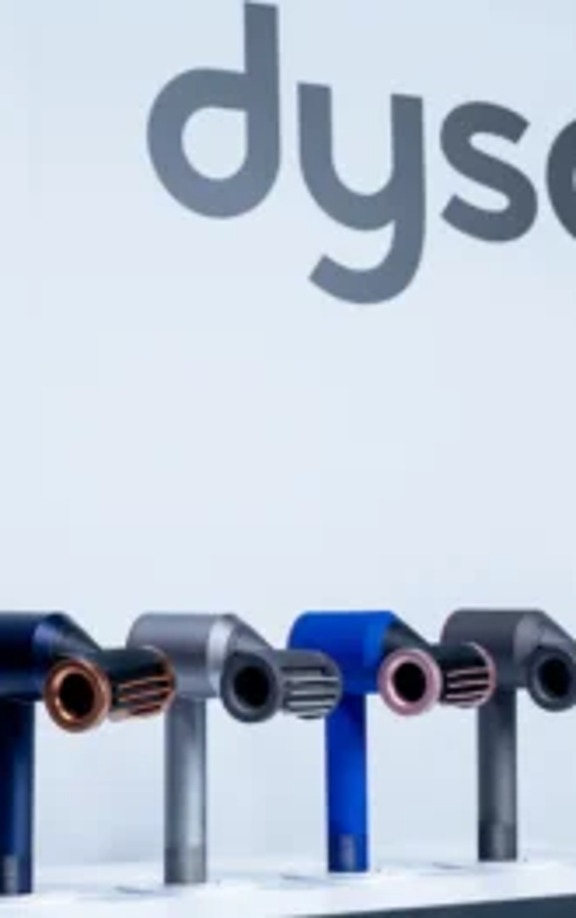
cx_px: 289
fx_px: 2329
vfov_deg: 22.3
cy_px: 469
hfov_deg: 14.1
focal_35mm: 93
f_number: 5
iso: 800
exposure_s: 1/200
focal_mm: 57
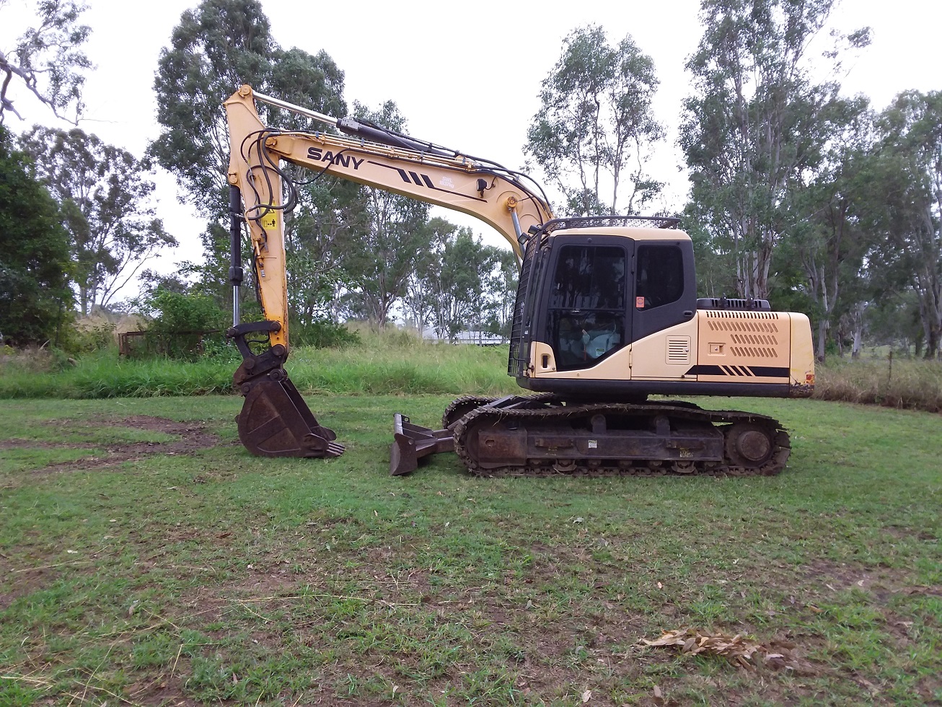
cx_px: 471
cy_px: 354
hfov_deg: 63.4
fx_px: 762
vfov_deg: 49.8
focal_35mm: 28
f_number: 1.9
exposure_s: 1/100
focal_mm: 2.91
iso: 50
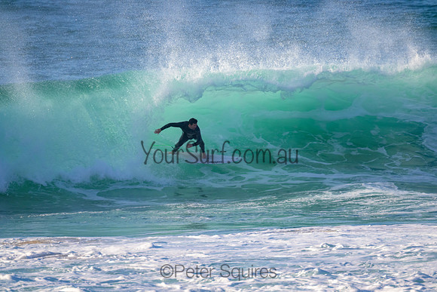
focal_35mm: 800
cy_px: 146
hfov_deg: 2.6
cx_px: 218
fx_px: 9713
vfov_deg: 1.7
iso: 1100
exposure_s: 1/1250
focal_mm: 800
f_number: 11
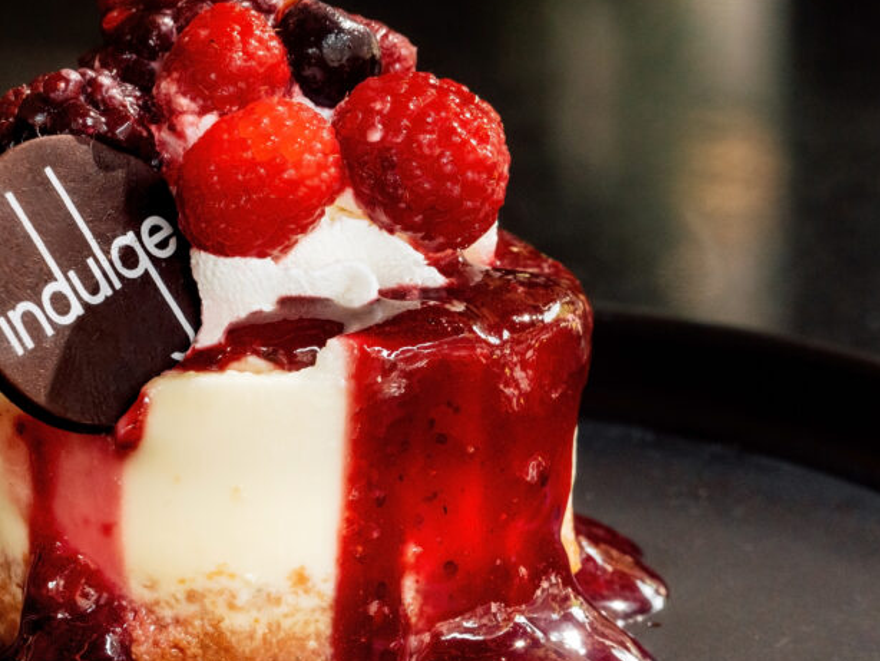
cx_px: 516
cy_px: 381
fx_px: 5086
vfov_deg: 7.4
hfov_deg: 9.9
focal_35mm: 200
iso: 400
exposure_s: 1/80
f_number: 7.1
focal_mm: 60
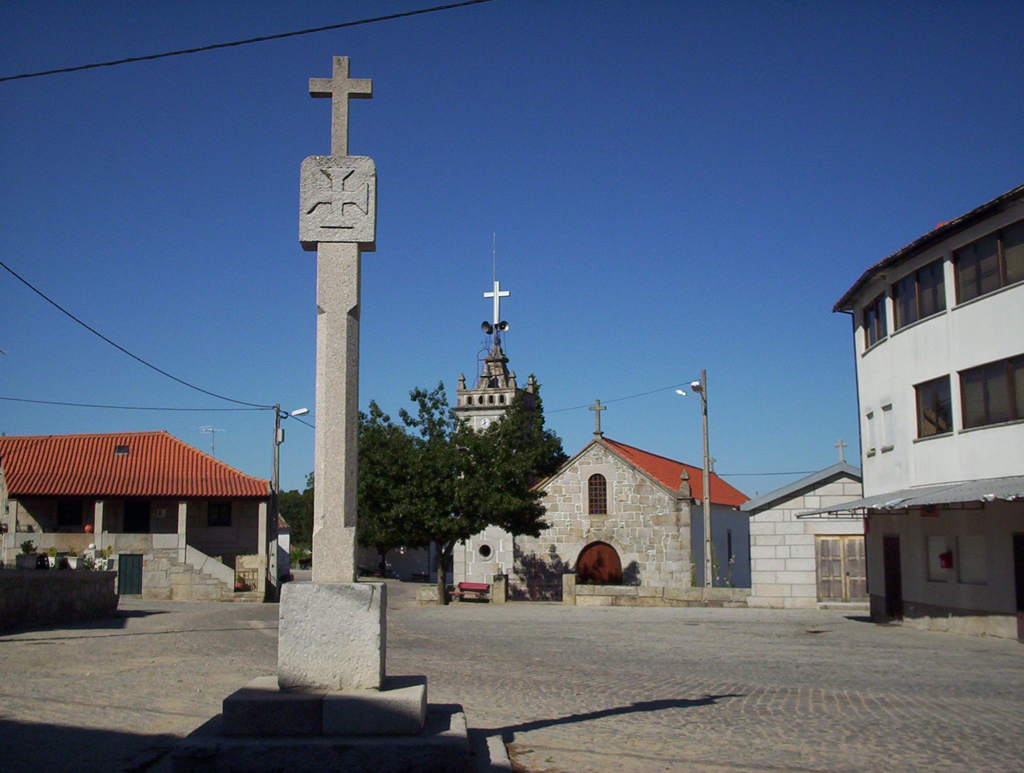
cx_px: 512
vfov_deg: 37.9
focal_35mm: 38
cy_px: 386
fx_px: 1127
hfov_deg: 48.9
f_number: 4.5
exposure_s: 1/1805
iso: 100
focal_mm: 4.99
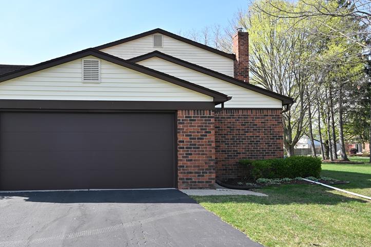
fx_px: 285
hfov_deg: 64.3
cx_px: 123
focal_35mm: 28
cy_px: 130
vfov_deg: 46.8
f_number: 9
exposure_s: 1/200
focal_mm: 19.5
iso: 140
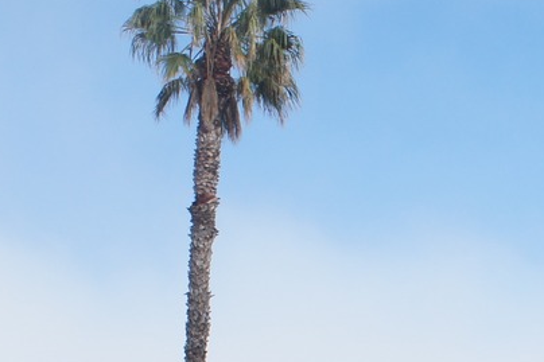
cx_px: 477
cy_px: 469
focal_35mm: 95
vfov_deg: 13.8
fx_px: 1435
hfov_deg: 21.1
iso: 200
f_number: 6.3
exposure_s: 1/500
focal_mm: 16
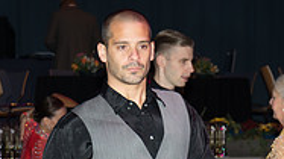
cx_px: 41
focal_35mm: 224
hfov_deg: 9.6
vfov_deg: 5.3
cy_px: 280
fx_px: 1686
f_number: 5
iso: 200
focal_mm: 56
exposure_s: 1/60
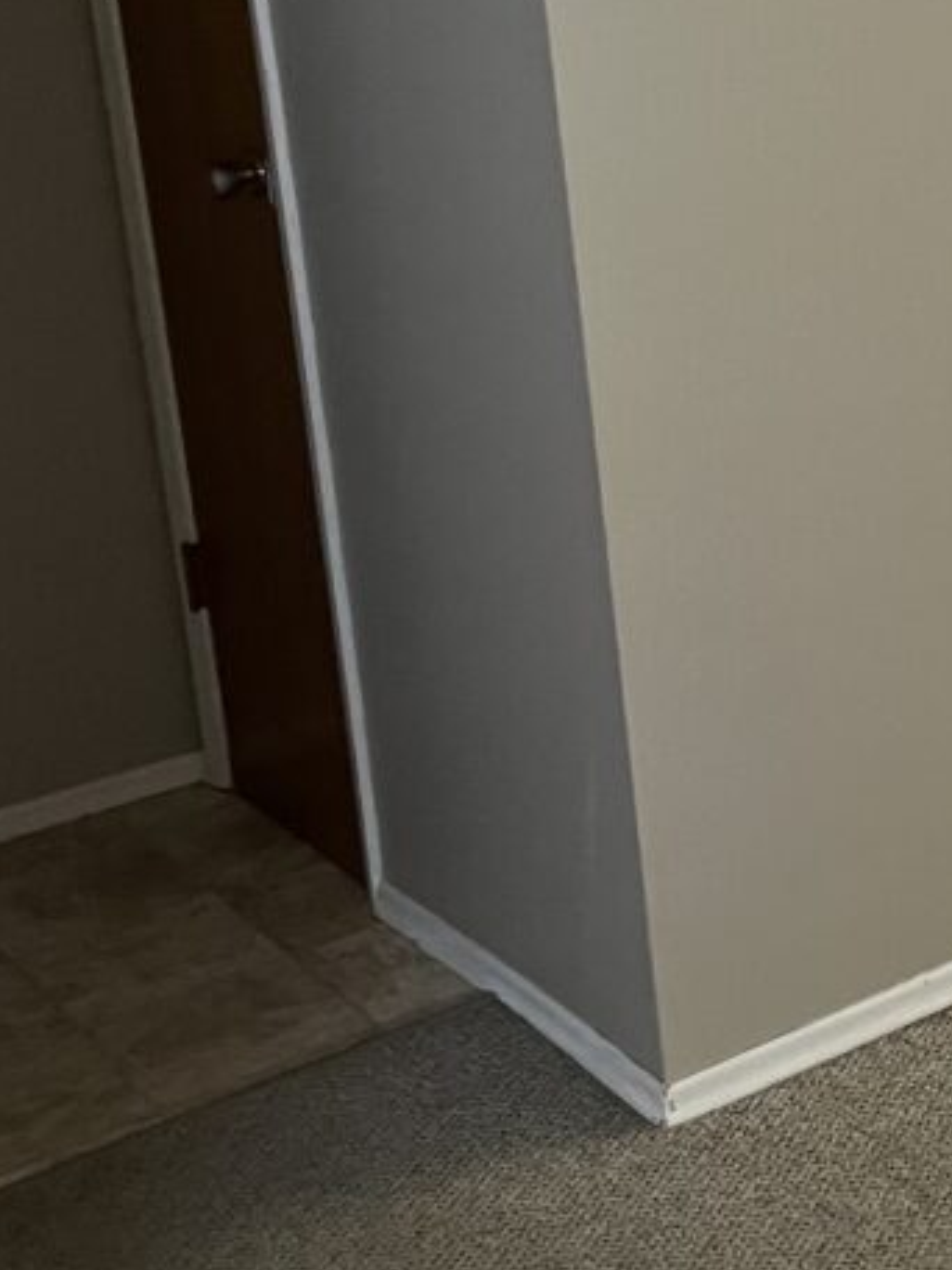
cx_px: 1197
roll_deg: +5.4
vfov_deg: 24.8
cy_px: 210
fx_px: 2824
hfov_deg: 18.0
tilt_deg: -11.1
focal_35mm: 77
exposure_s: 1/60
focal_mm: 5.1
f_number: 1.6
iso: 320
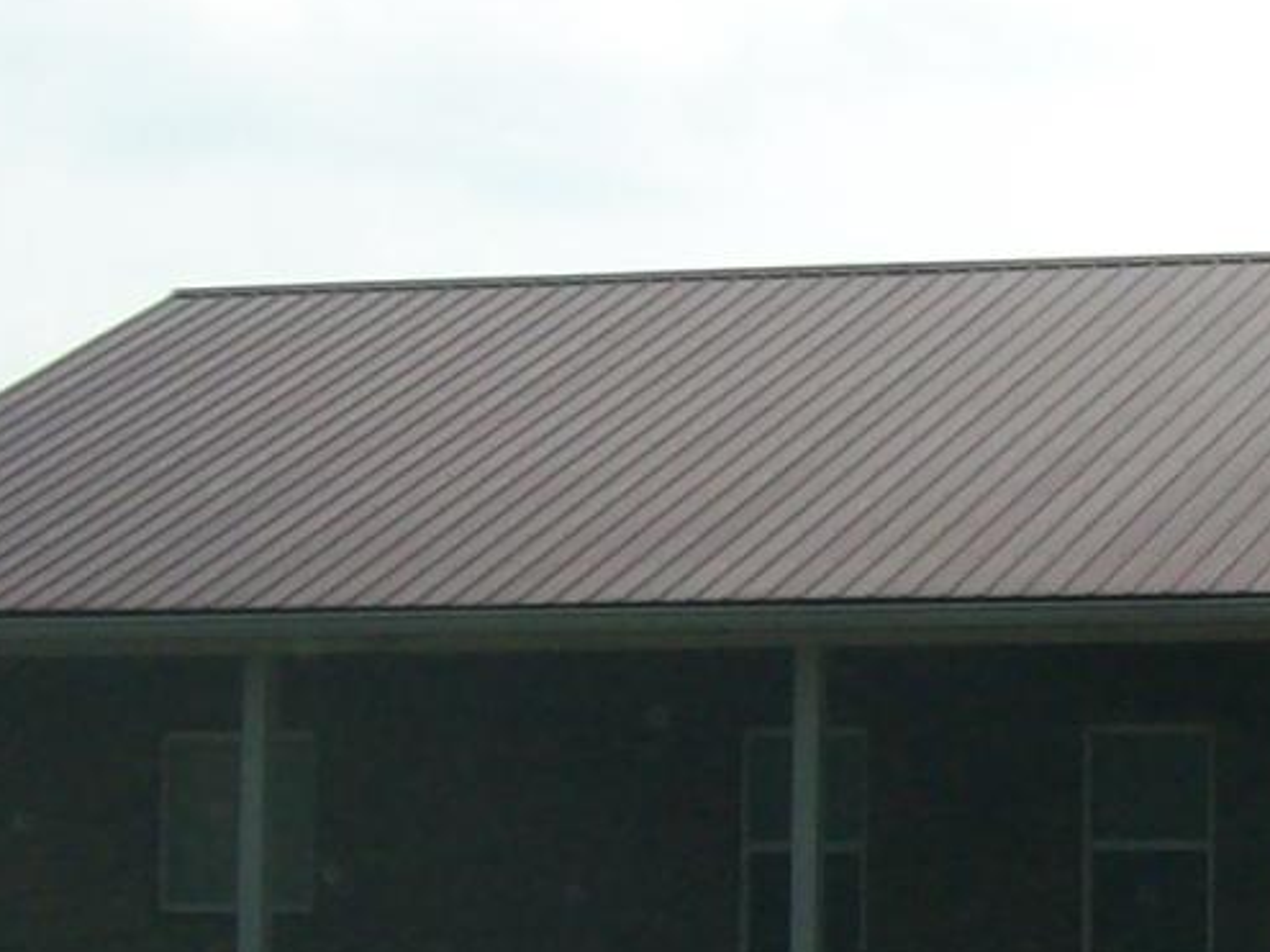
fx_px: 5465
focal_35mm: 149
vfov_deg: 10.0
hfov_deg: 12.6
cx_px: 1914
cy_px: 393
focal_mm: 6
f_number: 4.8
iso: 80
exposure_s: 1/345
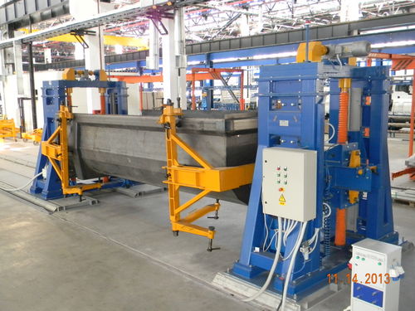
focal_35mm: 36
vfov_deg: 39.7
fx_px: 432
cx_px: 208
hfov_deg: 51.4
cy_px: 156
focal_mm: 6.4
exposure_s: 1/24.8
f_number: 3.7
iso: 450
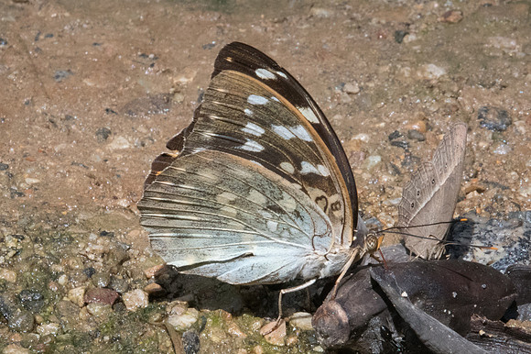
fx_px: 15807
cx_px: 266
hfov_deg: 1.9
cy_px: 188
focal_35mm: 1072
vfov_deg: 1.3
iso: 1600
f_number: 22
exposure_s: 1/400
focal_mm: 400
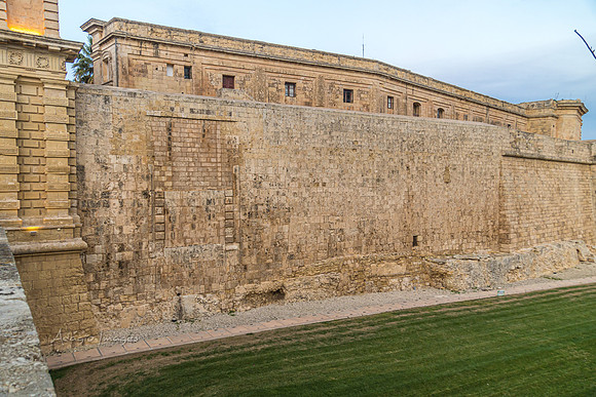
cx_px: 298
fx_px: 472
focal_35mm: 28
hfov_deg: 64.5
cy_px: 198
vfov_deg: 45.7
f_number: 4
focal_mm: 19
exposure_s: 1/40
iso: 400
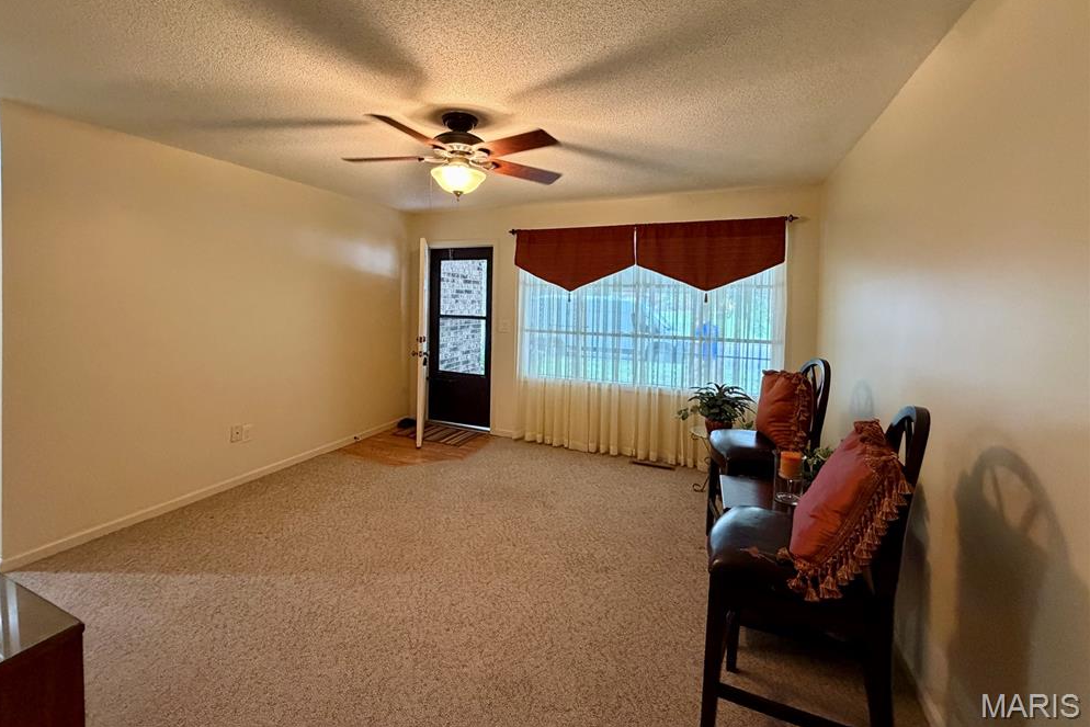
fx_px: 454
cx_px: 530
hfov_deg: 100.4
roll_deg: -1.4
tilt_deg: -2.1
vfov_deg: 76.8
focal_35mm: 15
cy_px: 308
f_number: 2.2
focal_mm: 2.22
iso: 500
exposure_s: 1/60
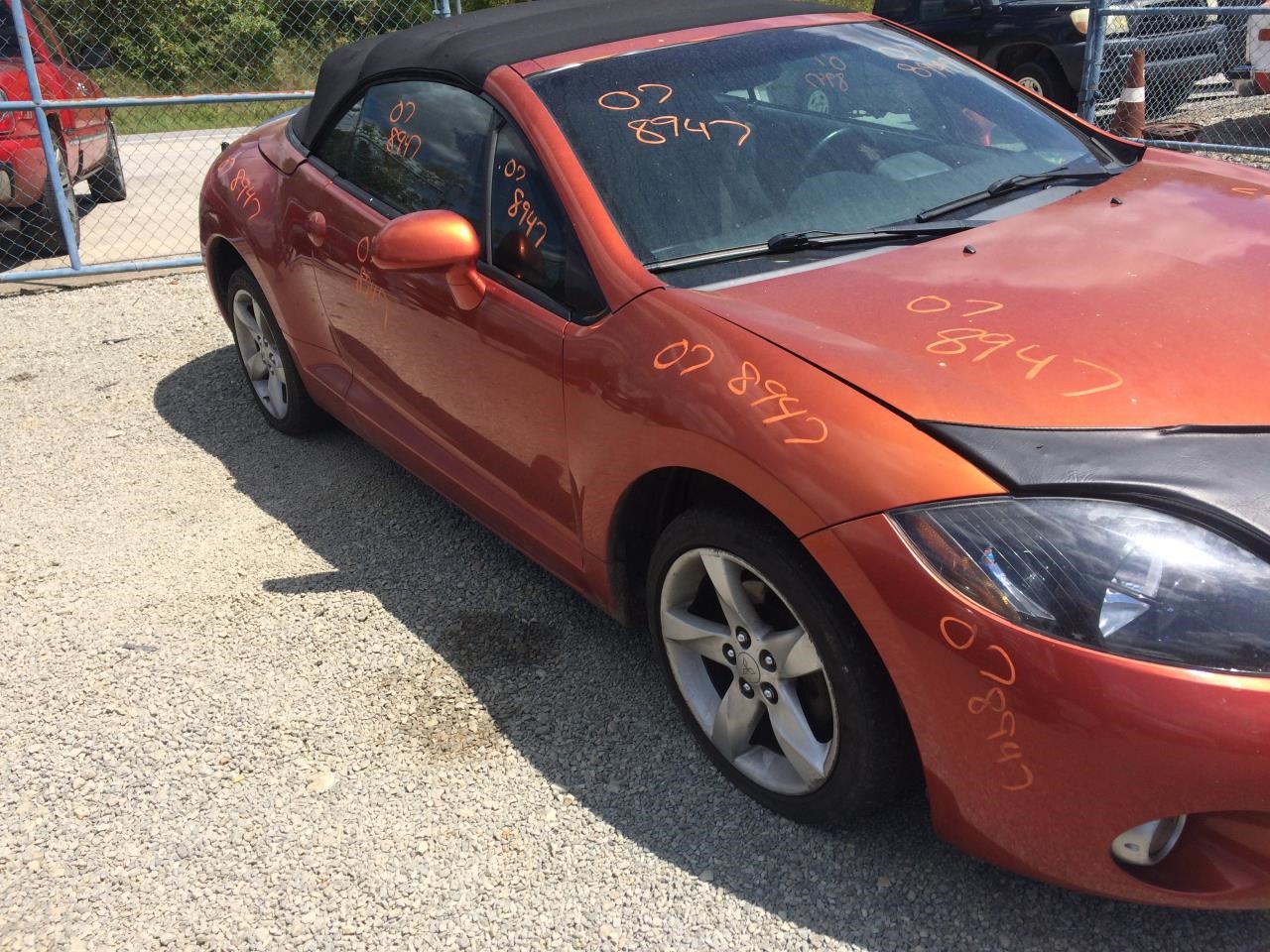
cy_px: 476
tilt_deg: -19.3
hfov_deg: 61.7
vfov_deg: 48.2
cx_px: 635
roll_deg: +2.5
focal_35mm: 29
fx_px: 1064
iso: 32
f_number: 2.2
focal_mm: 4.15
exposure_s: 1/2053
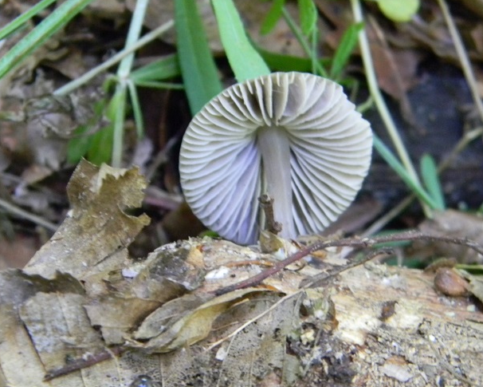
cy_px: 205
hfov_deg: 17.9
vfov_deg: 14.4
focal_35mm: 107
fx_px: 1530
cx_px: 270
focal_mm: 15.1
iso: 400
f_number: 4.5
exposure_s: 1/2.8
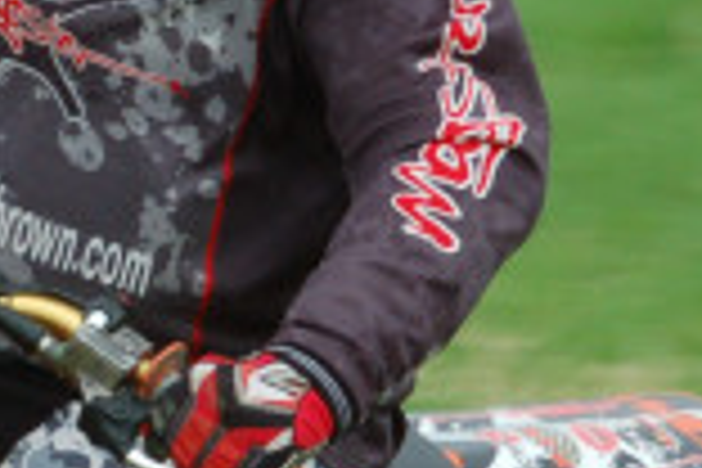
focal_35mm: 1037
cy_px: 324
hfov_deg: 2.0
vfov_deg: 1.3
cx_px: -162
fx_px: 20211
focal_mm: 135
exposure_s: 1/250
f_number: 9.5
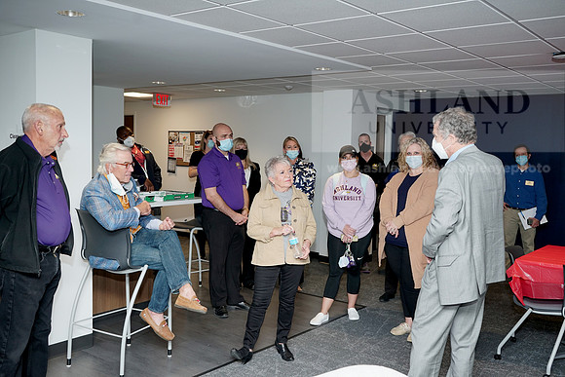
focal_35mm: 35
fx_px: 549
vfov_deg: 37.9
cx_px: 282
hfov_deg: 54.4
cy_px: 188
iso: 500
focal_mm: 35
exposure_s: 1/200
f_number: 4.5
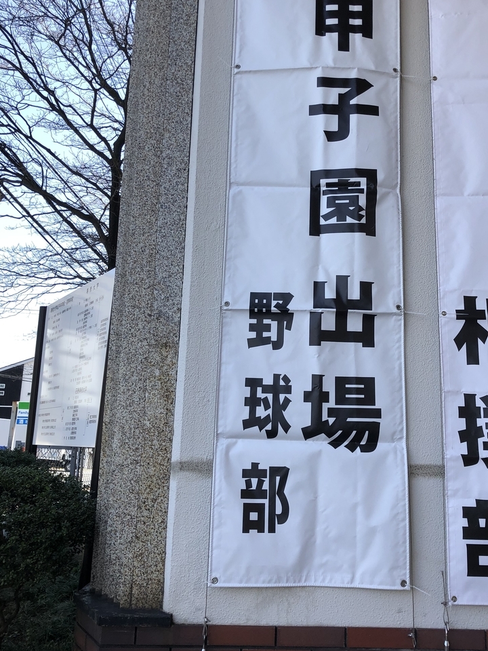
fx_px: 658
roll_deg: -1.6
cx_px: 297
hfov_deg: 40.5
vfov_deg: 52.6
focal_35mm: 35
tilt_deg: +10.9
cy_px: 300
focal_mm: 3.99
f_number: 1.8
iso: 20
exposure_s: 1/505
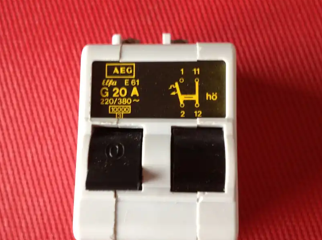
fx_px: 408
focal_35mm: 44
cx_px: 149
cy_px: 116
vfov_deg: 32.8
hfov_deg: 43.0
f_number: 2.4
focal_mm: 4.28
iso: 64
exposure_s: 1/15
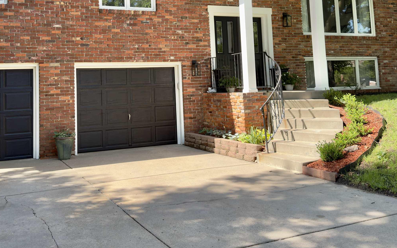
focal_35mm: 39
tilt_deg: +4.8
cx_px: 157
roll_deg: +2.9
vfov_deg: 32.0
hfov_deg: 50.0
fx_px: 422
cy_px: 52
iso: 80
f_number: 1.78
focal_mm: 6.76
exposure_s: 1/1282
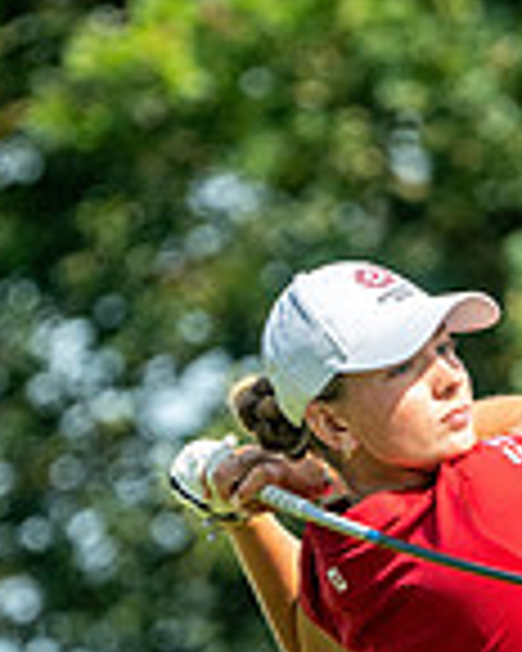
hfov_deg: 1.2
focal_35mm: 1311
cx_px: 428
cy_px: 1007
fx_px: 25317
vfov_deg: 1.5
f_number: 5
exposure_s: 1/2000
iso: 320
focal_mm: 300
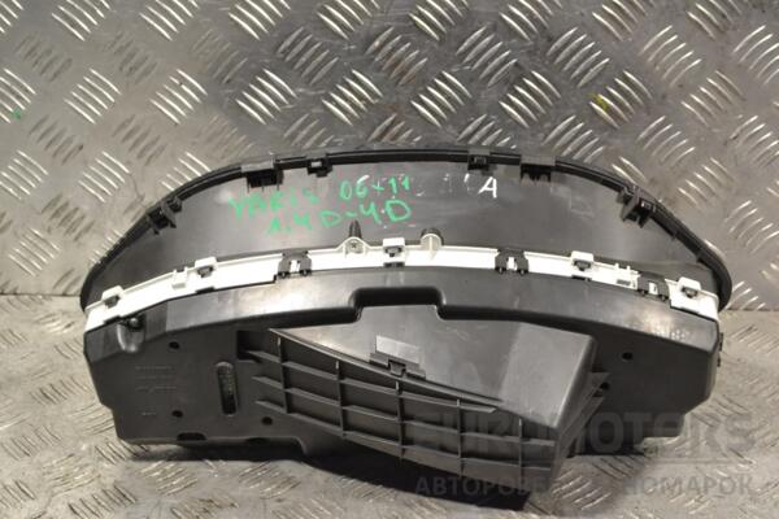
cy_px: 260
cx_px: 390
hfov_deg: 28.1
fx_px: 1558
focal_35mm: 72
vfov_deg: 18.9
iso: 3200
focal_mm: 48
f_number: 8
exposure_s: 1/250
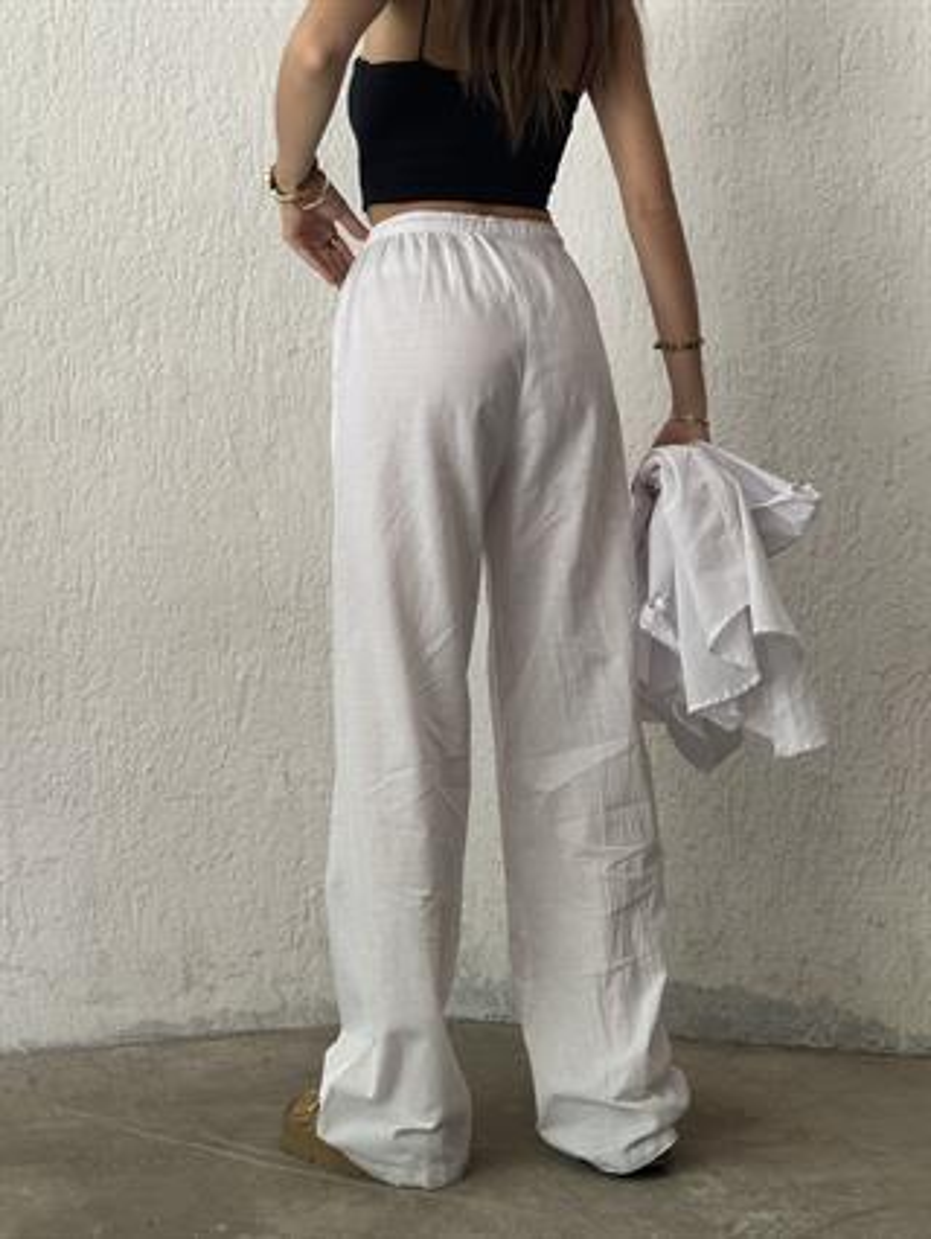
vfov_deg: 39.6
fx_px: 1720
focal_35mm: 48
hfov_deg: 30.3
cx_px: 466
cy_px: 620
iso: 125
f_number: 1.78
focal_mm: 6.86
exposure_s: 1/119
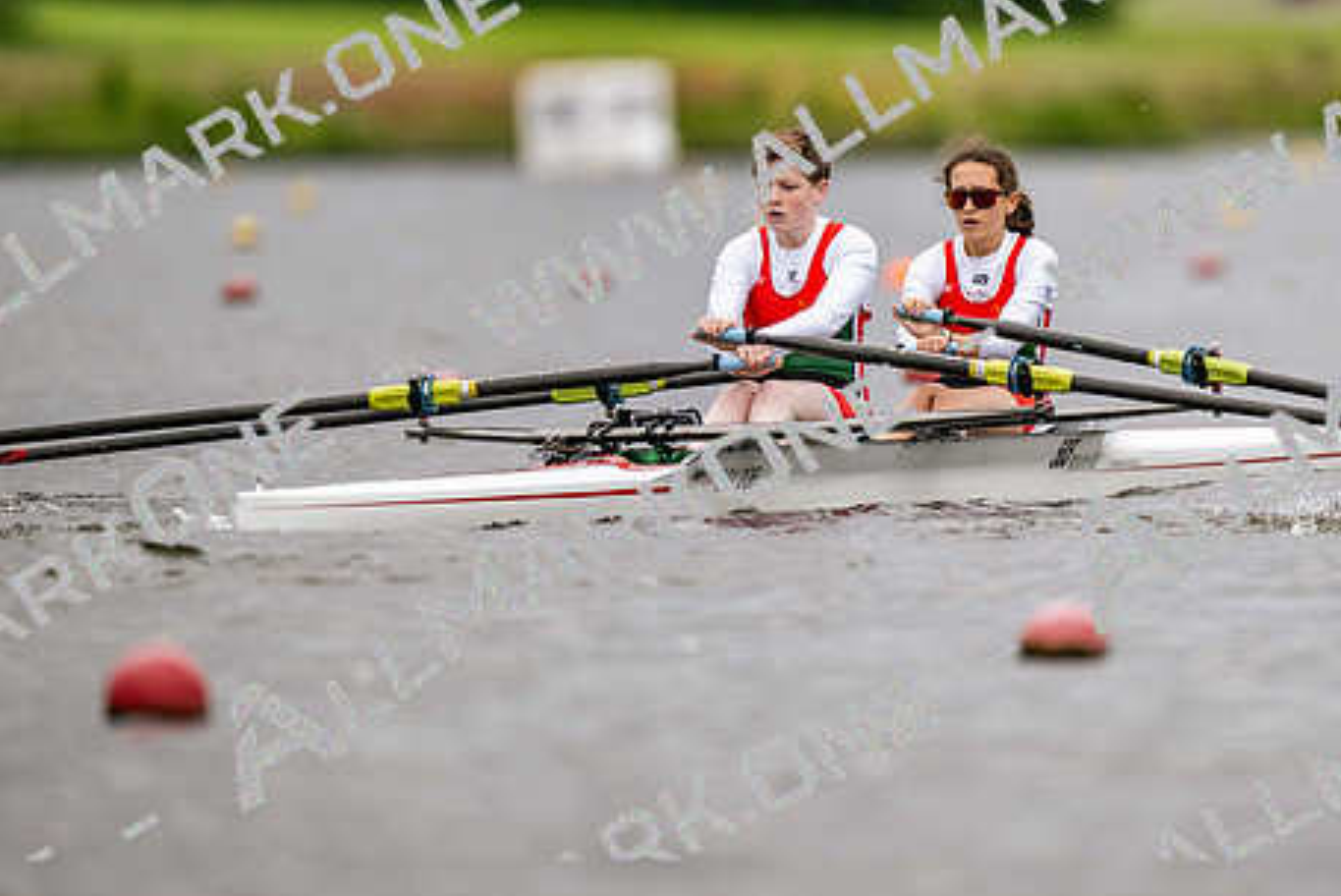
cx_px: 828
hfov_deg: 2.7
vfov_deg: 1.8
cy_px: 355
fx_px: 28476
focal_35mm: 764
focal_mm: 600
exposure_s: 1/2500
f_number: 4
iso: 450
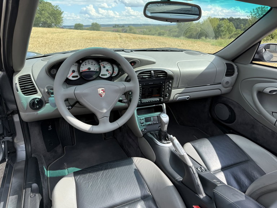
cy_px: 104
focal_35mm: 24
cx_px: 138
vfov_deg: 56.8
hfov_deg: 71.6
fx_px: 192
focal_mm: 6.76
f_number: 1.78
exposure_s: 1/1464
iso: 80
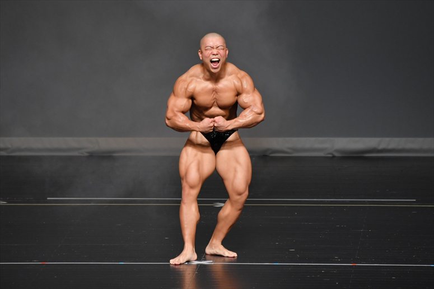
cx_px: 217
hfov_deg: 5.5
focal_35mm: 375
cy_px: 144
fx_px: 4519
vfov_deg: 3.7
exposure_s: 1/400
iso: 1600
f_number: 5.6
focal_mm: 250
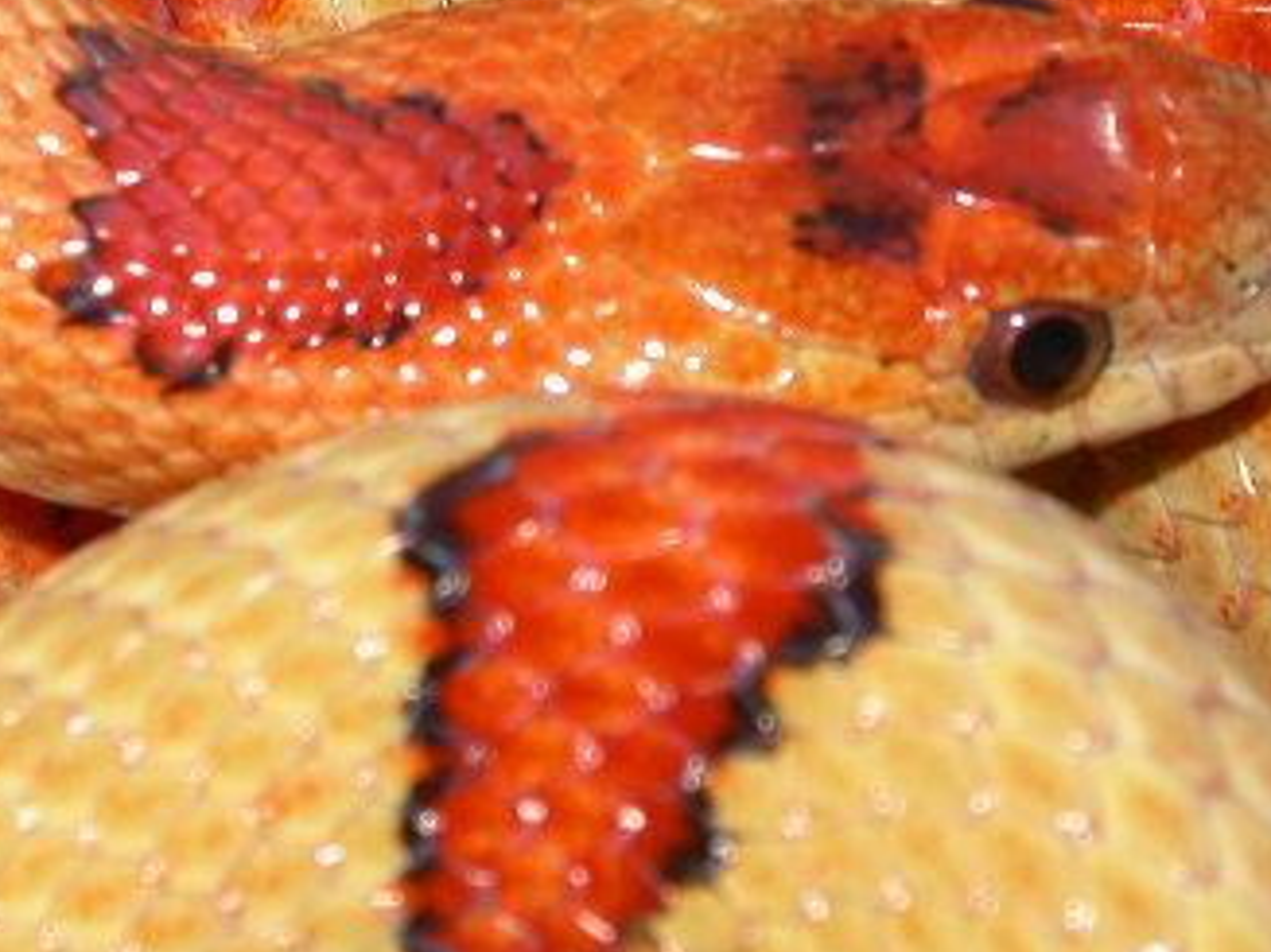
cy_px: 249
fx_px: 8699
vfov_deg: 6.3
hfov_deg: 8.3
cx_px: 284
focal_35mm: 237
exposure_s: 1/500
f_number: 7.1
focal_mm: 25.1
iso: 100
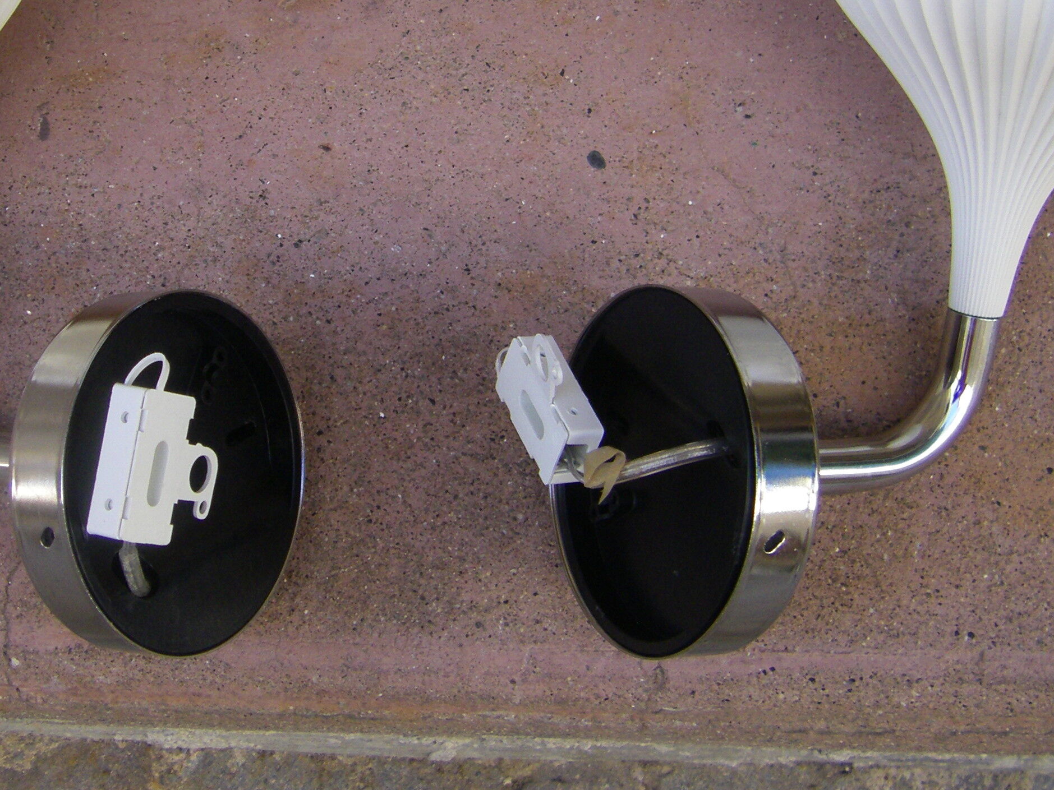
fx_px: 2009
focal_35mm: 66
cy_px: 224
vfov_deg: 22.1
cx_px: 422
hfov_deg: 29.3
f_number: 3.5
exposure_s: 1/100
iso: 160
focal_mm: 6.3
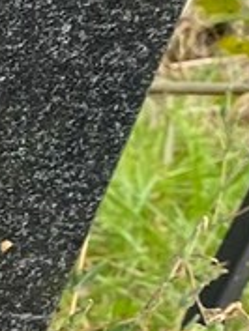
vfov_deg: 9.3
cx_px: -717
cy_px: 381
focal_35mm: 211
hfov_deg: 6.0
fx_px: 2021
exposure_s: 1/203
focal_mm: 4.25
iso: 32
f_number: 1.8
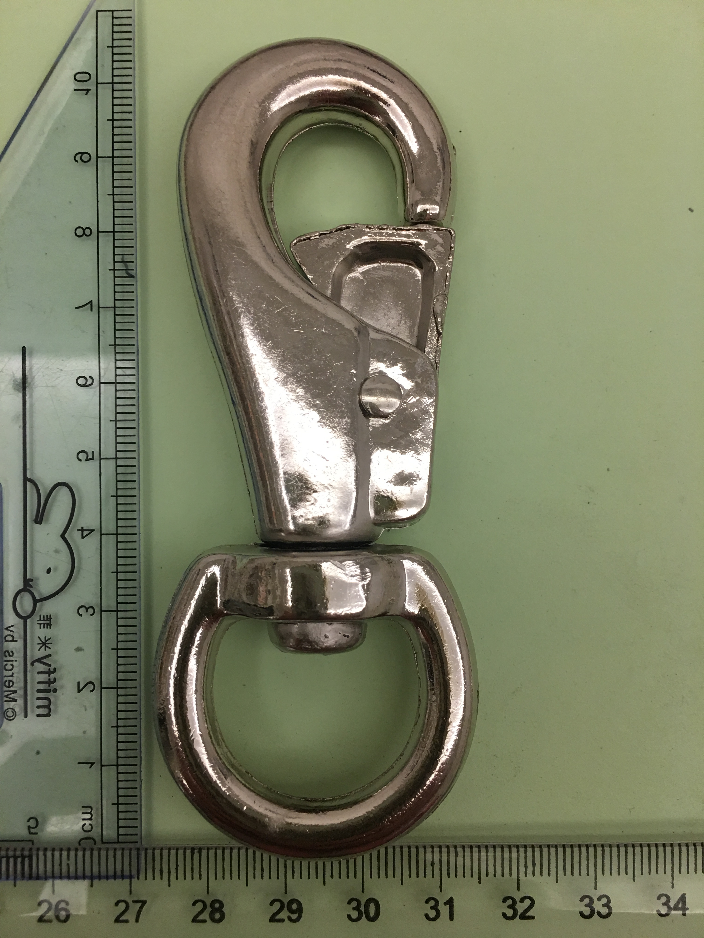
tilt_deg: -86.9
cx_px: 352
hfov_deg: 48.2
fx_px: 786
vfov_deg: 61.7
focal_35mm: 29
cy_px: 469
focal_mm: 4.15
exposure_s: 1/33
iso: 50
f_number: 2.2
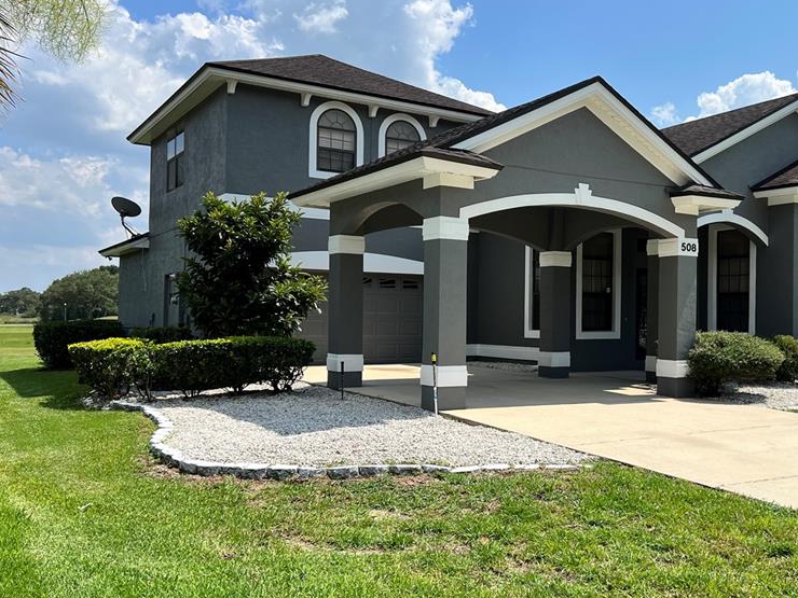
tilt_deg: +1.5
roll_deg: -0.7
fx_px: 830
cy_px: 301
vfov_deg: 39.7
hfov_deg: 50.6
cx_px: 517
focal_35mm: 36
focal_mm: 5.7
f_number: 1.5
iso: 50
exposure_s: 1/5587
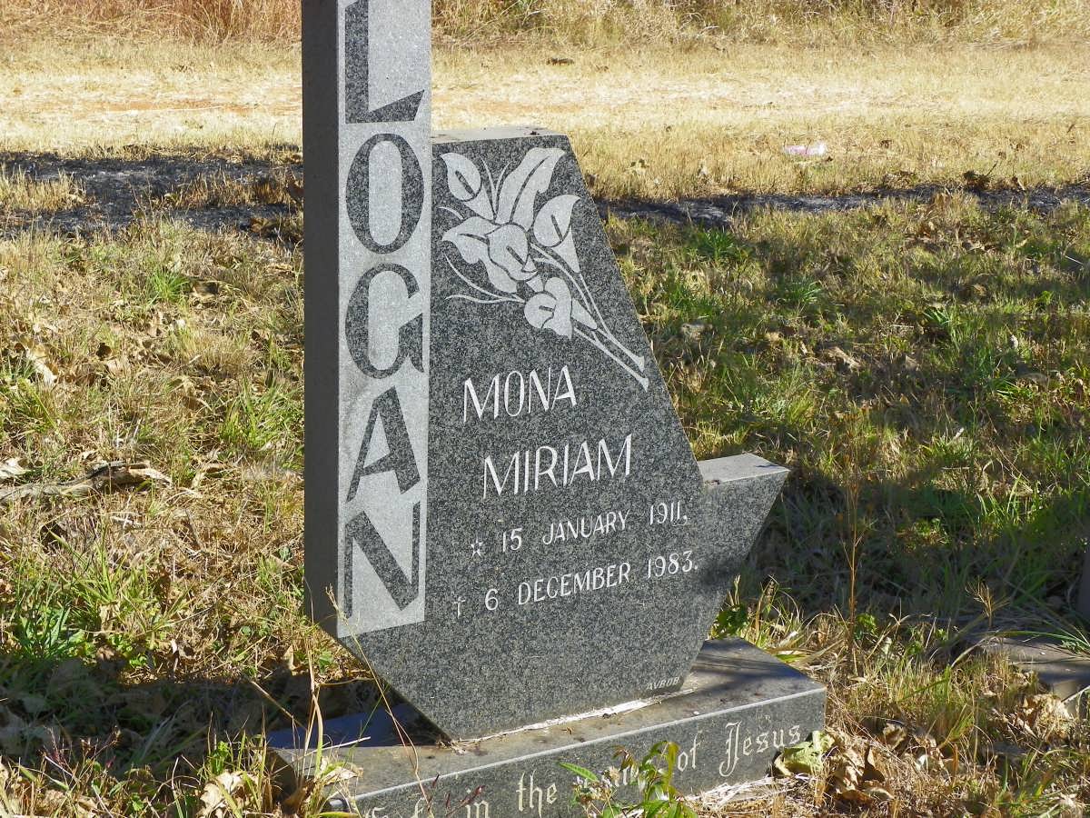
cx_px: 545
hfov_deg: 29.4
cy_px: 409
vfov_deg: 22.3
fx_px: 2078
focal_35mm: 66
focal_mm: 11.8
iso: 64
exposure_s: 1/200
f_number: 4.5
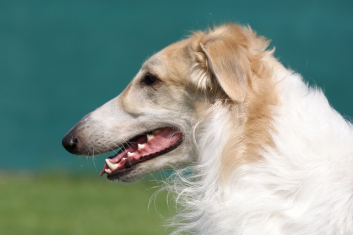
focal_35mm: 202
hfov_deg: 10.2
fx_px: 1985
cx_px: 176
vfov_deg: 6.8
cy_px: 118
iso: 100
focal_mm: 135
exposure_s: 1/800
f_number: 5.6
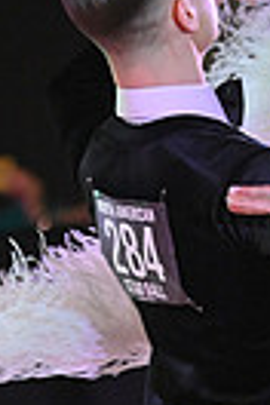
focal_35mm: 877
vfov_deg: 2.3
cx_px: 370
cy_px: 626
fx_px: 9865
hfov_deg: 1.6
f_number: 5
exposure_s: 1/320
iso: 3200
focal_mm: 200
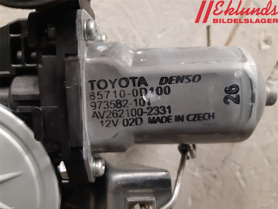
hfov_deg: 67.3
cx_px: 139
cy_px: 104
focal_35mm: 26
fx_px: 209
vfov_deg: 53.1
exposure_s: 1/33
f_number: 1.7
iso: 250
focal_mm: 3.93
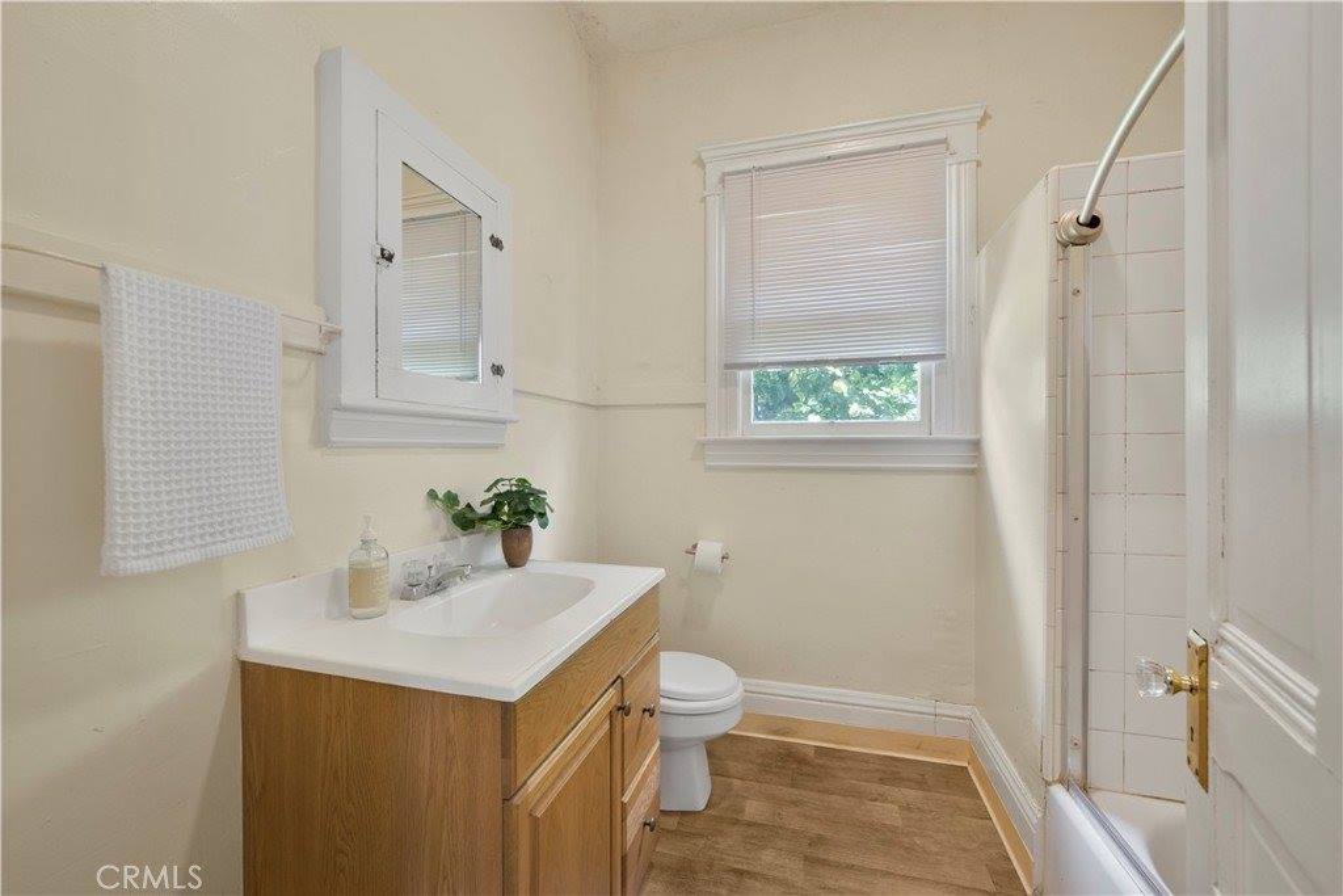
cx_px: 672
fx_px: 522
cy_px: 448
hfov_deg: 104.2
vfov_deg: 81.2
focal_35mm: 14
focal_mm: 14
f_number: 7.1
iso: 640
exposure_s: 1/2.5
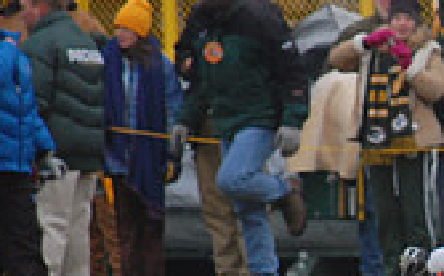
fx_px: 12850
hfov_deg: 2.0
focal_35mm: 1063
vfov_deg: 1.2
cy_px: 257
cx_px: 649
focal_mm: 200
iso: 800
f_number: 5.6
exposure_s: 1/1250
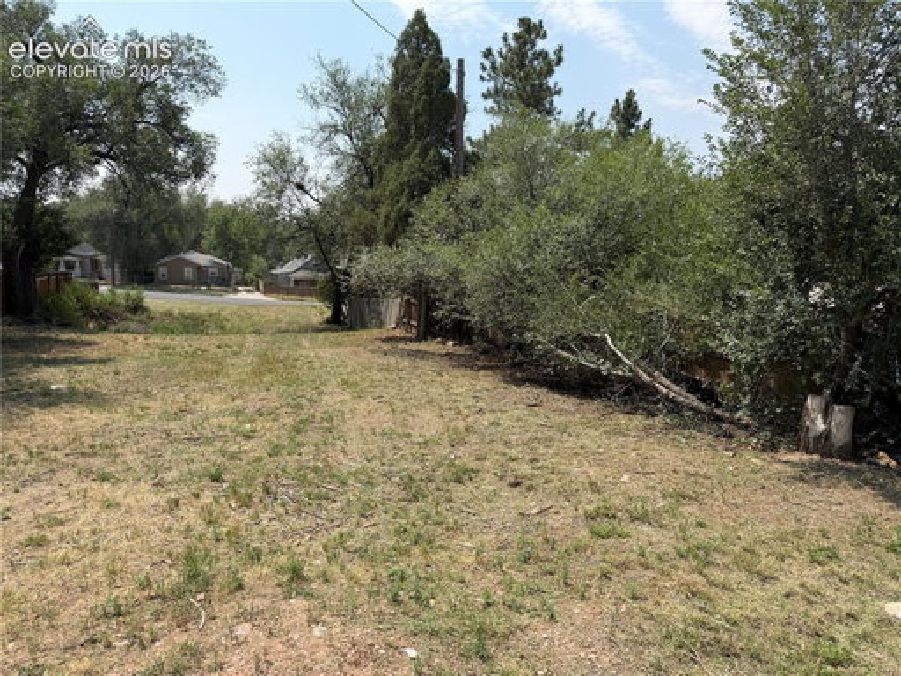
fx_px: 625
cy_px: 338
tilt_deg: -8.1
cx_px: 450
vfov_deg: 56.8
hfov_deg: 71.6
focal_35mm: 24
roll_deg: -1.4
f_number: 1.78
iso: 80
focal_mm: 6.76
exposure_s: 1/3953
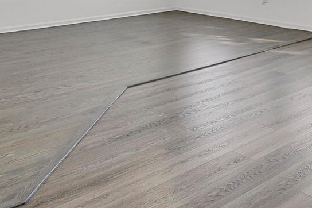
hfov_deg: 36.7
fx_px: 433
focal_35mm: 50
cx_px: 291
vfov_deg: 23.9
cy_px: -59
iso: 250
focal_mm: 17
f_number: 8
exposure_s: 1/2
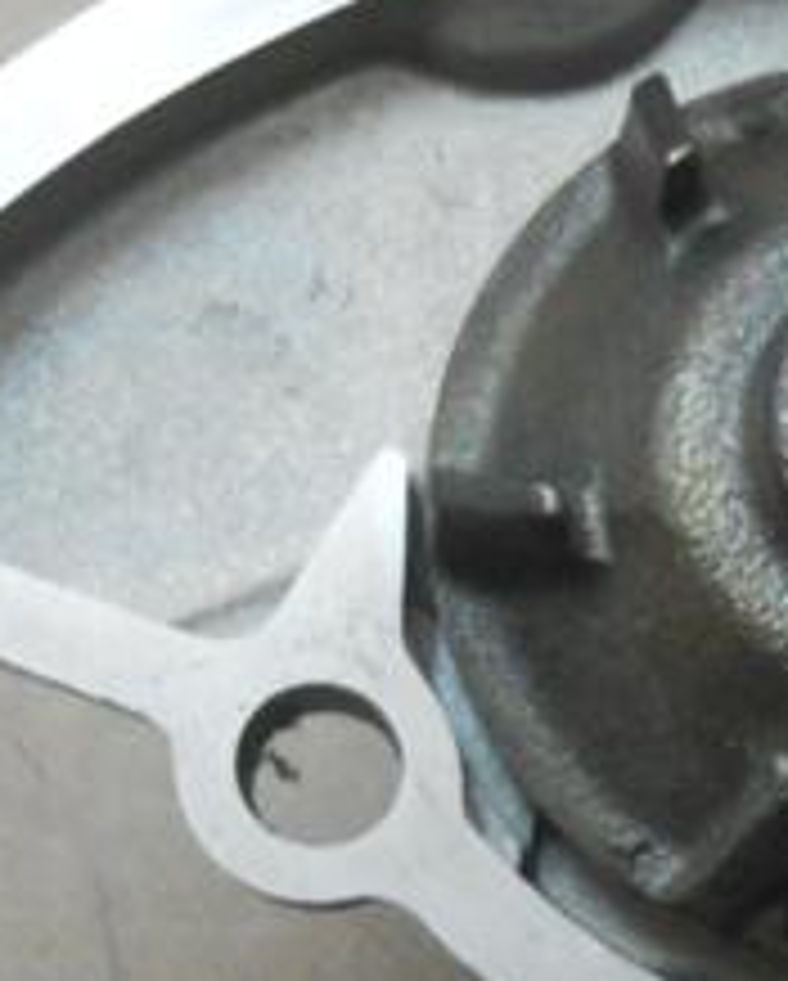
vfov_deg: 20.2
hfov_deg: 16.3
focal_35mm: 93
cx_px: 743
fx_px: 2705
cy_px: 873
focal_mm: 4.6
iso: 400
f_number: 3.5
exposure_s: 1/20
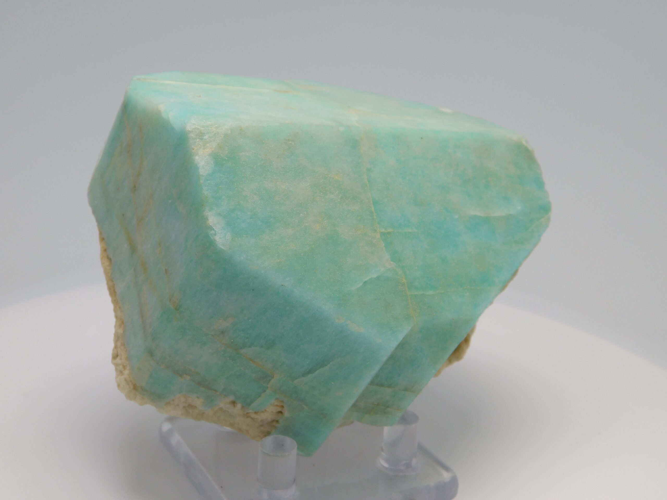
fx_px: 983
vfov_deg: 28.6
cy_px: 250
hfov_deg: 37.5
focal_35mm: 51
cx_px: 334
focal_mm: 9
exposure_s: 1/250
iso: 125
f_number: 3.8
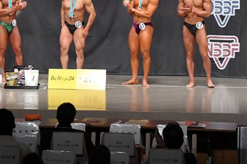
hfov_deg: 11.3
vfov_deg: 7.6
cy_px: 26
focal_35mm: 181
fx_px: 1241
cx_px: 67
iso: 6400
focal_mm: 62
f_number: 5.6
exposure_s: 1/400
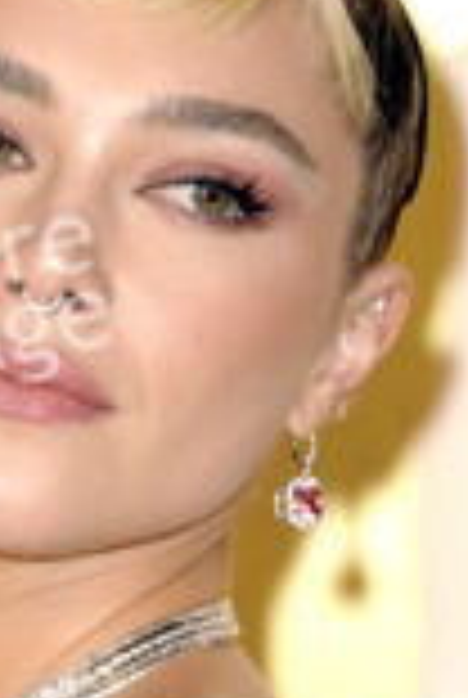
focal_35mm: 773
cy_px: 549
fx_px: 15005
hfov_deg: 1.8
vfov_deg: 2.7
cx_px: 11
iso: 1600
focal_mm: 300
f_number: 6.3
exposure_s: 1/200
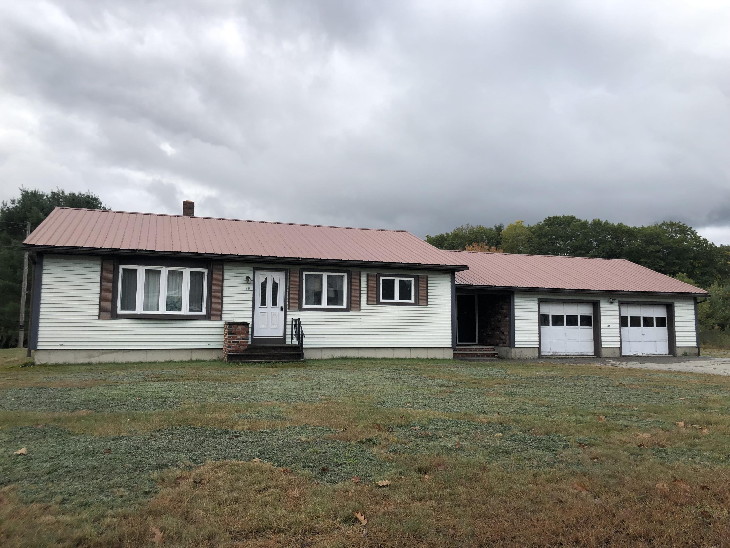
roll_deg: -0.4
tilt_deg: +4.4
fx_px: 590
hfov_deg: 63.4
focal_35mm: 28
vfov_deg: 49.7
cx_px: 365
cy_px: 274
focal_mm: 3.99
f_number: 1.8
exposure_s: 1/1333
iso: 20
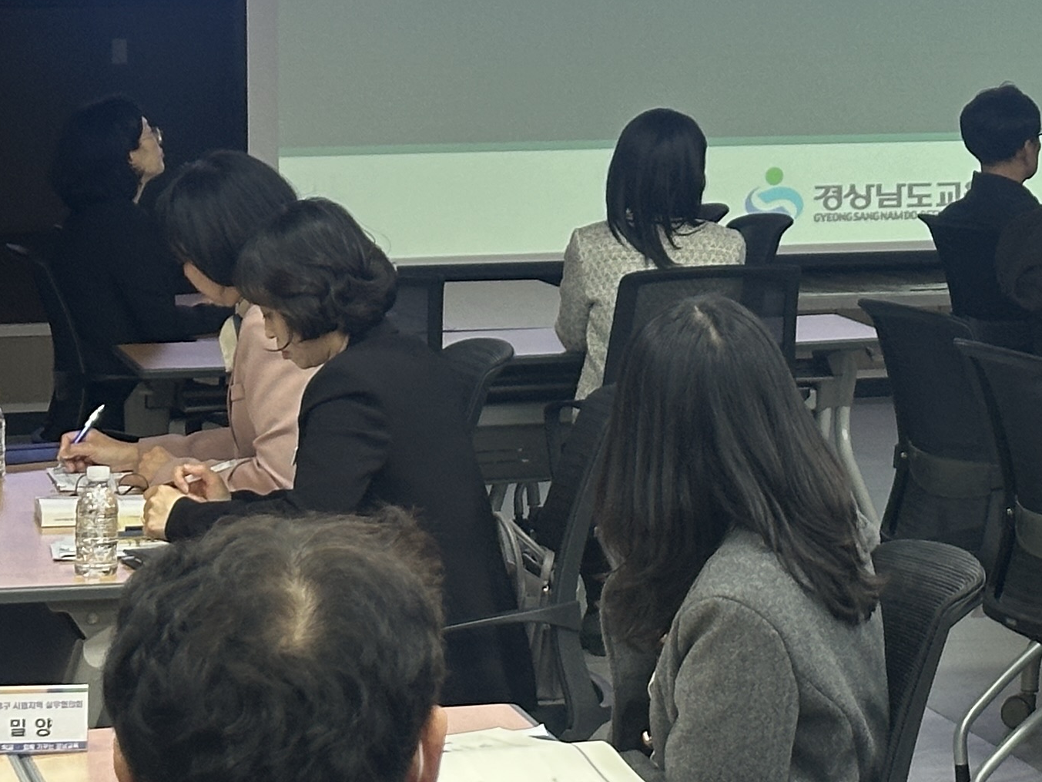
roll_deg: +0.4
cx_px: 1033
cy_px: 12
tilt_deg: -1.2
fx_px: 4305
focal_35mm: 143
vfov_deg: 10.3
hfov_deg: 13.6
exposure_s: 1/60
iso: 100
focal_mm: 6.86
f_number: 1.78
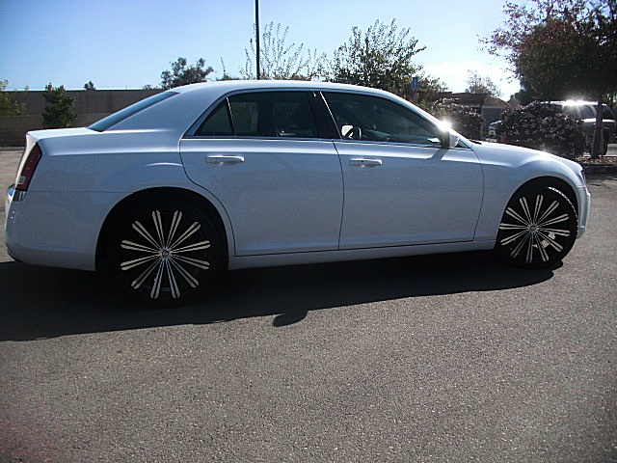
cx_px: 308
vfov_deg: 39.7
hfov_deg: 51.4
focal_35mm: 36
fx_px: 642
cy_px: 232
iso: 50
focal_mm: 6.3
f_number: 2.8
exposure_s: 1/800
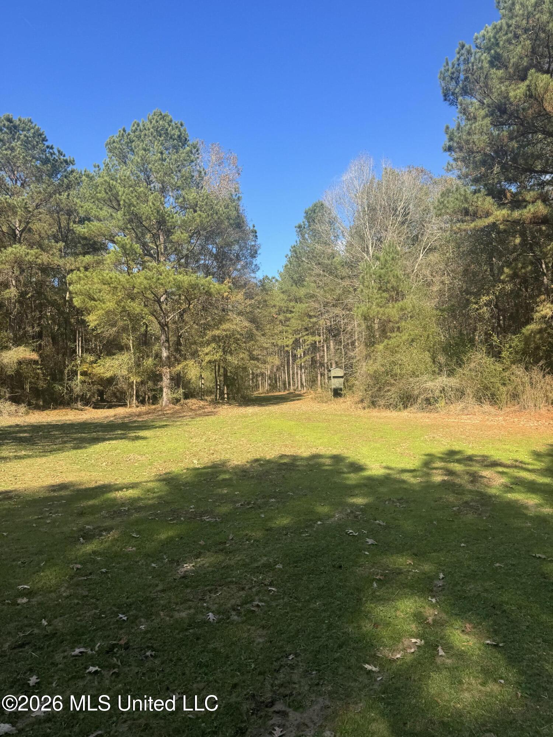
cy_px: 368
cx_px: 276
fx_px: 511
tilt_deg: +2.2
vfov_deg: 71.6
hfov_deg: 56.8
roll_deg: -1.6
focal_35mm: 24
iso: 80
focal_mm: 6.76
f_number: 1.78
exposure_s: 1/1869
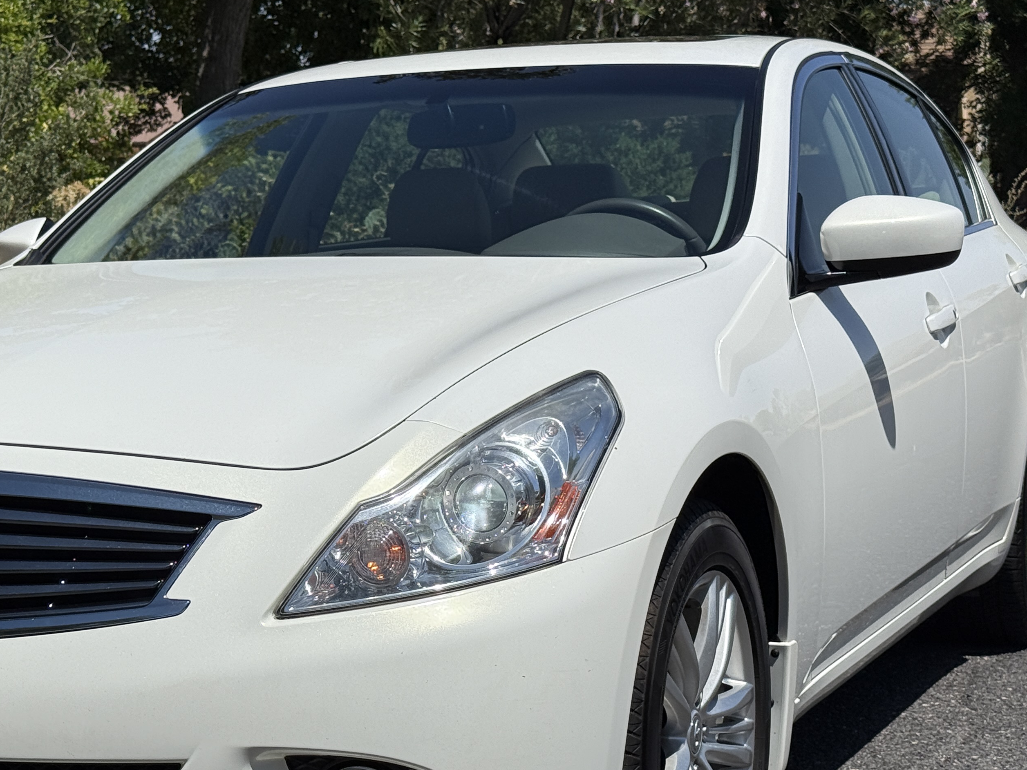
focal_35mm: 77
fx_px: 2285
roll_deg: +0.2
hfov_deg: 25.1
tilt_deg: -8.5
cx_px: 297
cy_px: 520
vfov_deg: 19.1
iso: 64
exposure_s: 1/11364
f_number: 1.78
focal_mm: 6.76
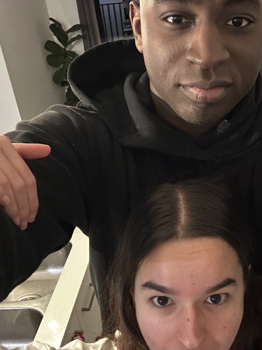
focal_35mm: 40
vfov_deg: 46.8
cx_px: 192
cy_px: 187
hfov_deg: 35.3
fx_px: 404
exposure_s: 1/17
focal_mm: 2.69
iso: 640
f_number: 1.9
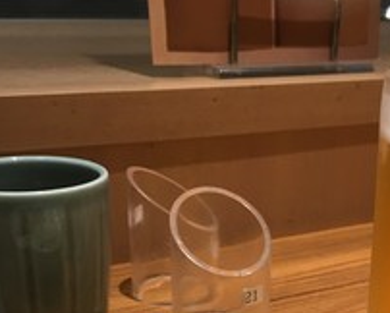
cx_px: 259
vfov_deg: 23.1
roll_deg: -1.1
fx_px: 728
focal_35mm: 63
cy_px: 325
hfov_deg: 29.8
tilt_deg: -24.7
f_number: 2.2
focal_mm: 4.15
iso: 32
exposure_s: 1/30
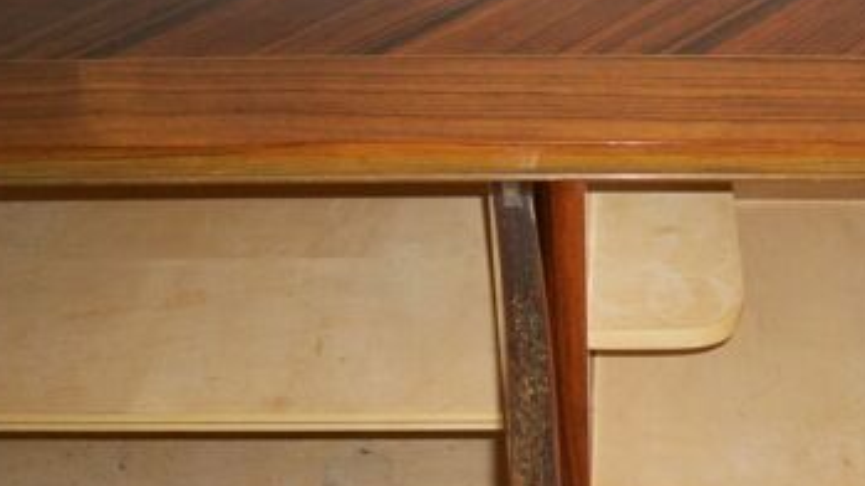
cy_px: 360
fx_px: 1376
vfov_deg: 19.9
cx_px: 632
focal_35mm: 60
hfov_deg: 34.3
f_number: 2.9
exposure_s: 1/30
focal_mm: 5.7
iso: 160
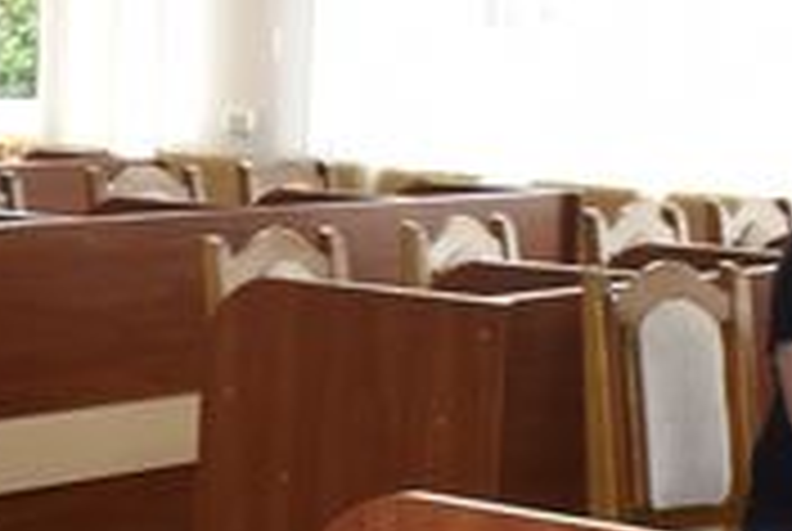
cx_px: -256
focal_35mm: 134
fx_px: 2956
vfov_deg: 10.3
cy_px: 326
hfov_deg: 14.6
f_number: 5.6
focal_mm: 21
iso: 320
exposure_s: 1/125
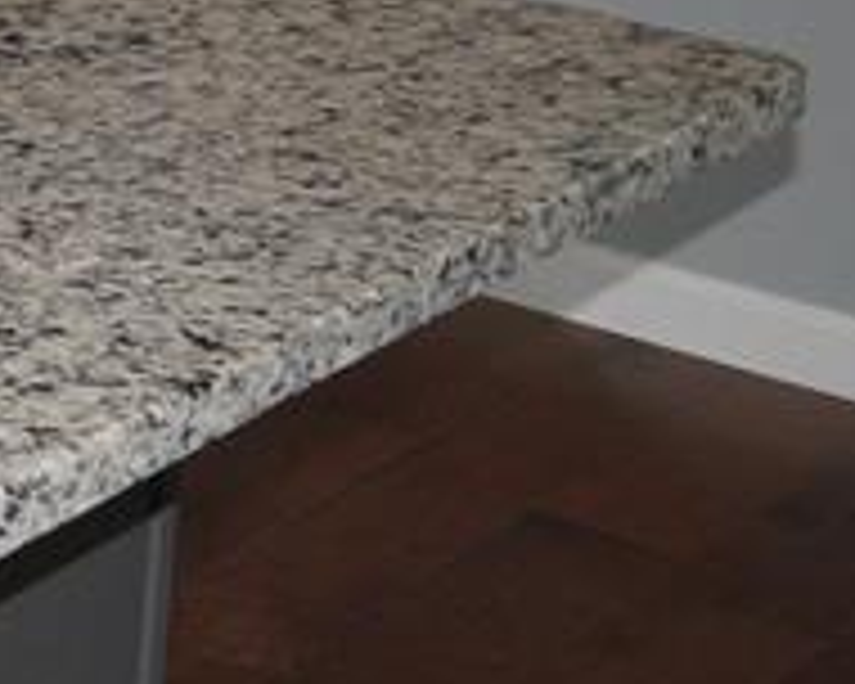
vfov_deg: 11.5
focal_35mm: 129
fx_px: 3264
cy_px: -335
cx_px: -1418
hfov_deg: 11.4
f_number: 4
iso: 320
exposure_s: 1/60
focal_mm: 16
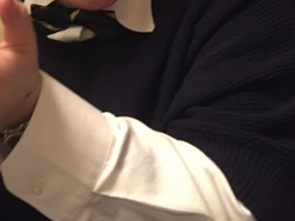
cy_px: -31
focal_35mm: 74
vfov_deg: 19.0
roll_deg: +1.7
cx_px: -47
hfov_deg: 24.2
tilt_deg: -7.0
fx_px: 630
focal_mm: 4.15
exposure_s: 1/17
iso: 500
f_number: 2.2
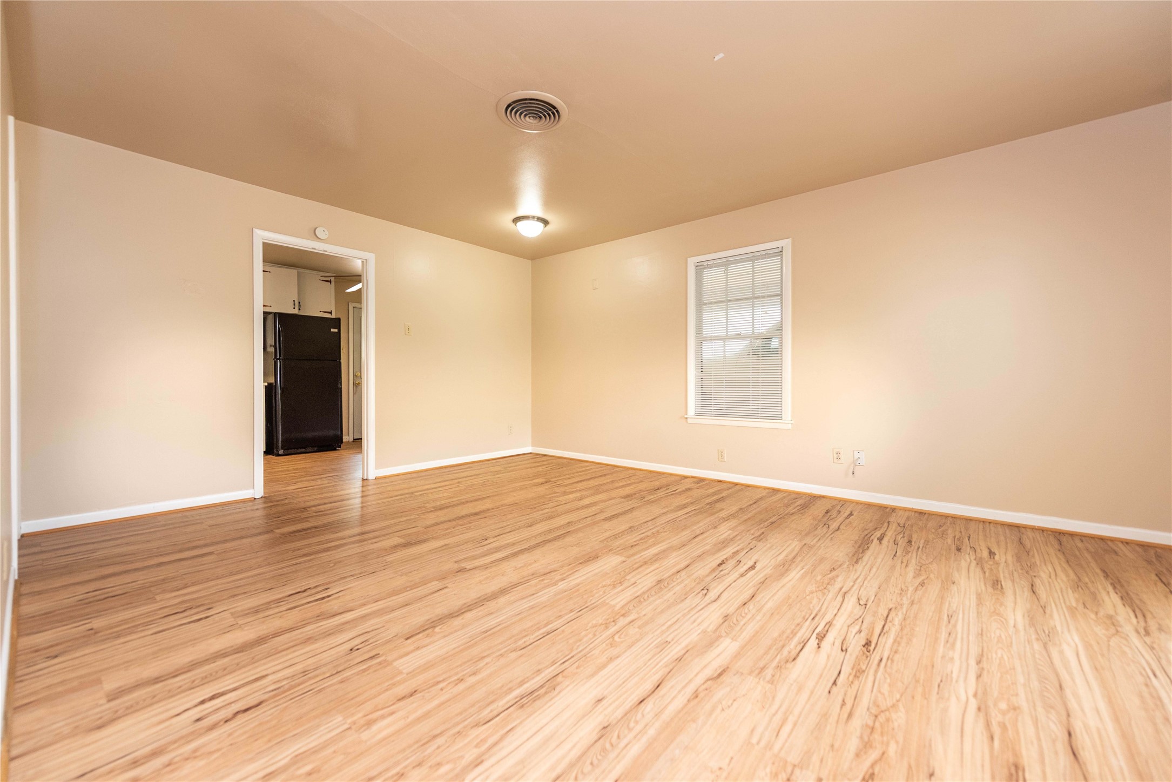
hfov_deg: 104.2
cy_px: 391
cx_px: 586
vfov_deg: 81.2
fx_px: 456
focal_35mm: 14
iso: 800
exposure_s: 1/60
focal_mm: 14
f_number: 3.5
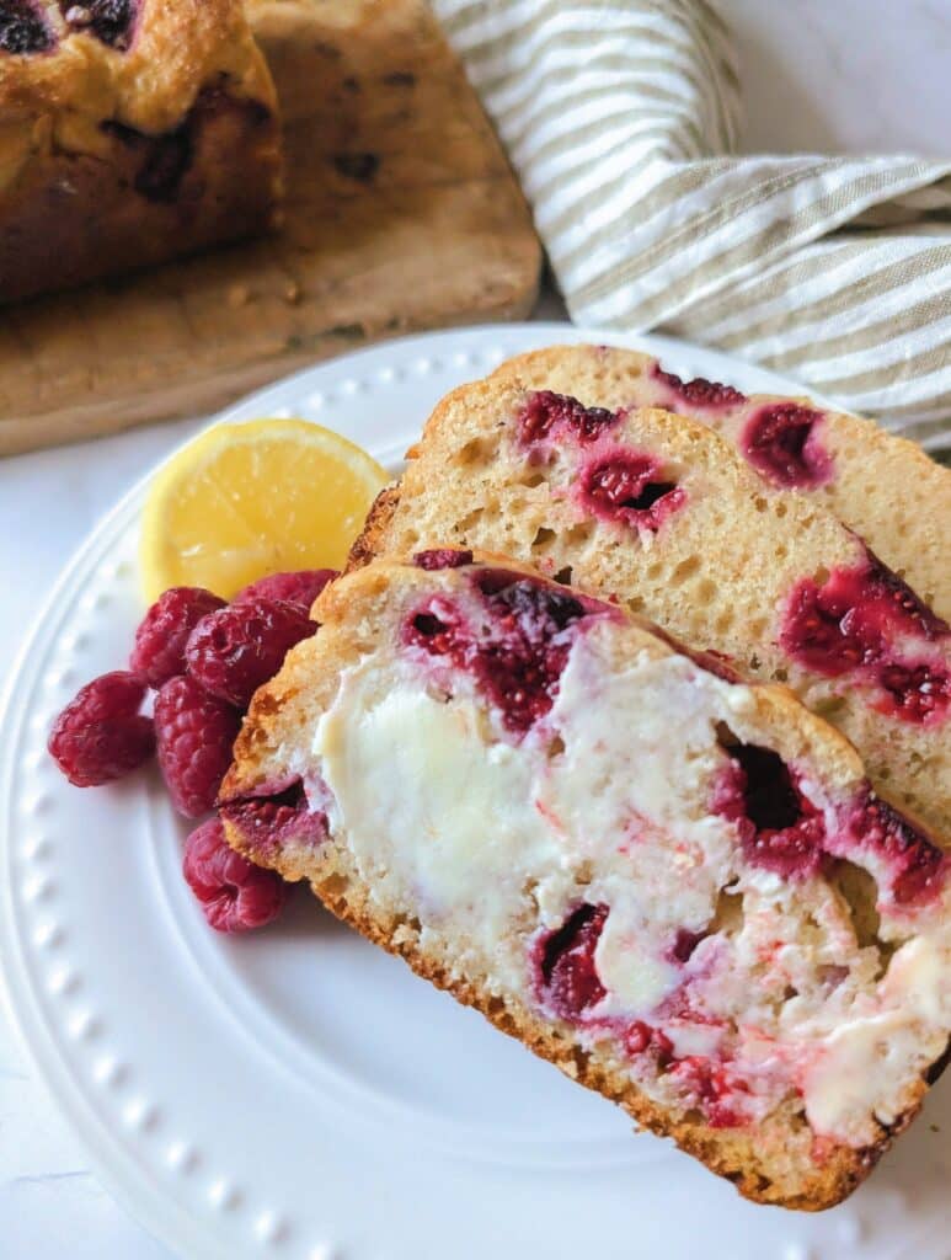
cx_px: 476
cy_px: 630
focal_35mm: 24
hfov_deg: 57.0
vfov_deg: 71.5
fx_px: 875
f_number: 1.68
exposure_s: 1/321
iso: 1308
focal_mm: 6.9
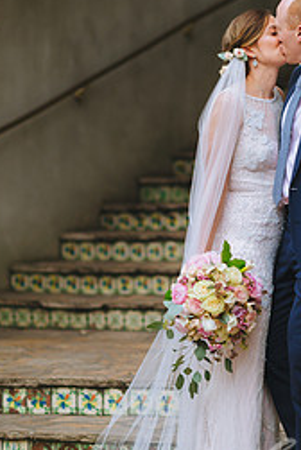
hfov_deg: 9.0
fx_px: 1901
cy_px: 161
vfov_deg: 13.5
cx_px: 243
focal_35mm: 152
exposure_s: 1/2000
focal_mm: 85
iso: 400
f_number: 2
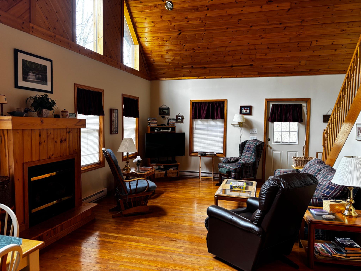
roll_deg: -0.9
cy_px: 136
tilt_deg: -4.0
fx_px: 271
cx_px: 180
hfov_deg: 67.3
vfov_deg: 53.1
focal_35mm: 26
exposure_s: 1/60
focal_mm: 5.96
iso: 125
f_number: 1.6
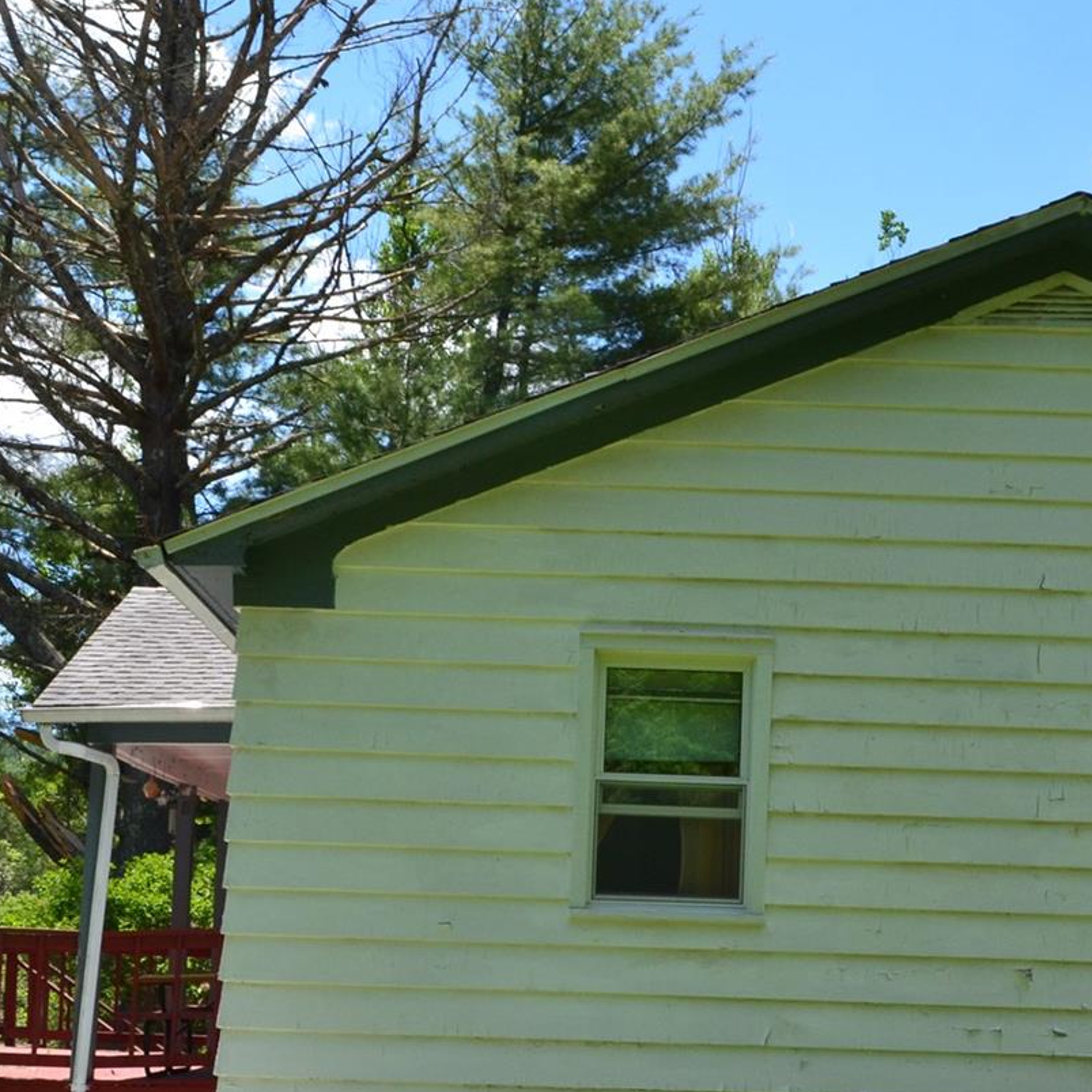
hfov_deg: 26.4
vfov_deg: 26.2
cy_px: 788
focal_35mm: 65
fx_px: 2320
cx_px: 645
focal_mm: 20
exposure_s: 1/250
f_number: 10
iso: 400
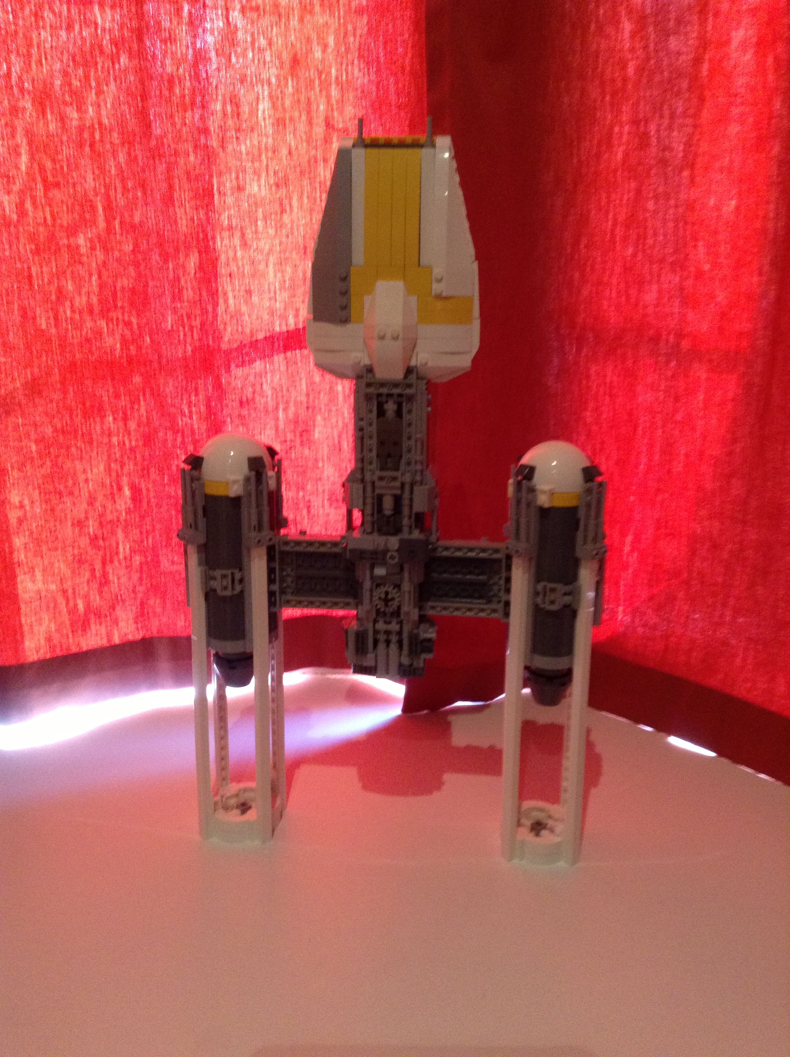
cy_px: 528
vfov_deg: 55.4
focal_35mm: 33
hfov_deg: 42.8
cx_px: 395
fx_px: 1007
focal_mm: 3.3
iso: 200
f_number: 2.4
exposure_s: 1/24
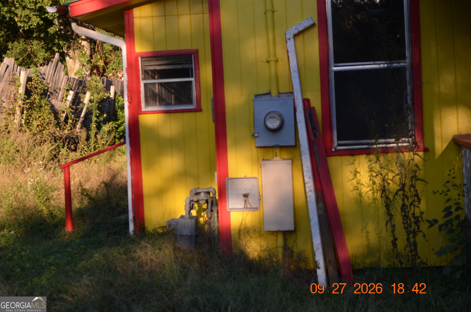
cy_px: 156
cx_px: 236
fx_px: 940
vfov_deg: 18.8
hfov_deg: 28.1
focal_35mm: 72
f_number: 7.1
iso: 200
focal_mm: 48
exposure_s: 1/200
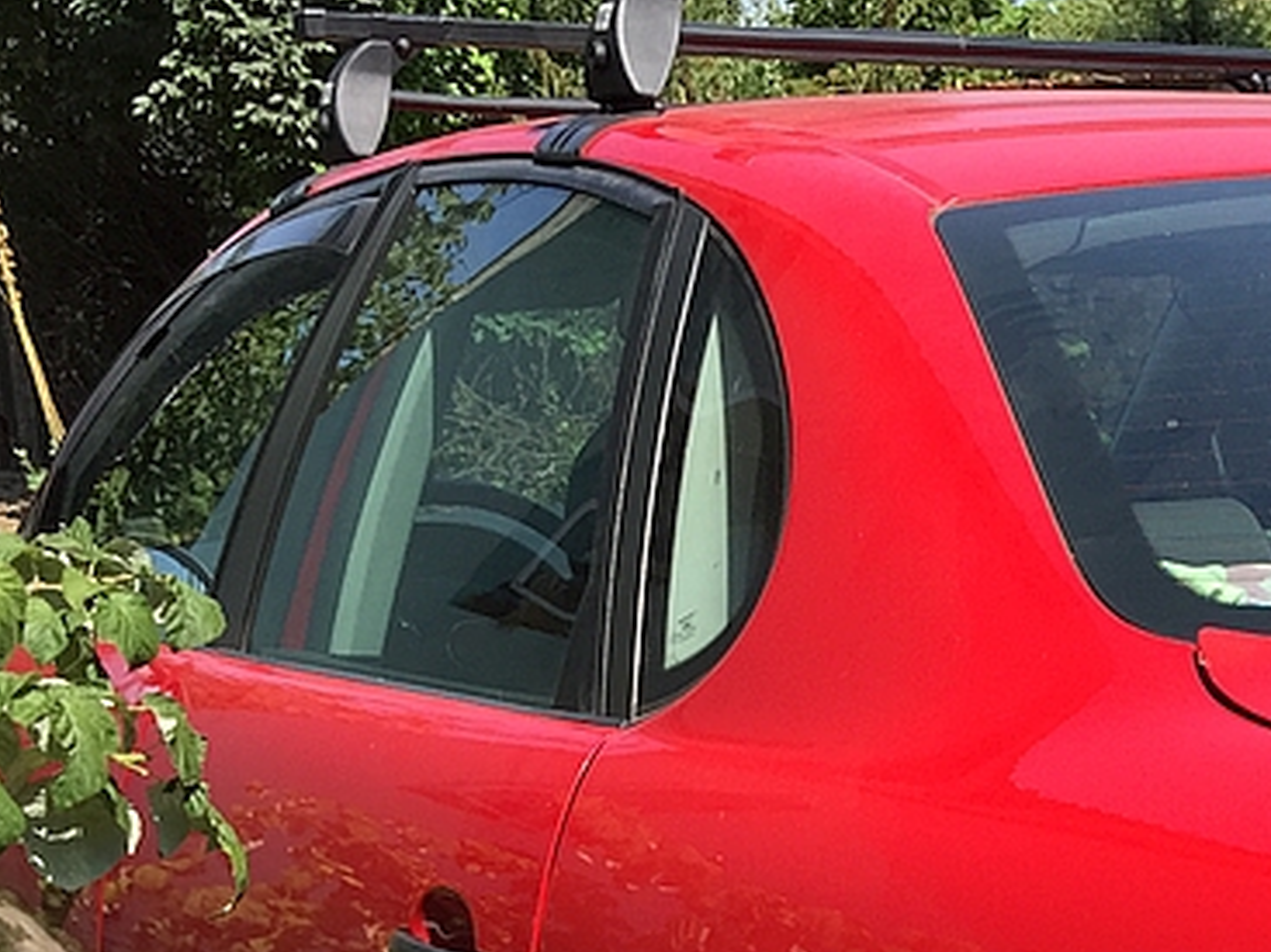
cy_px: 1177
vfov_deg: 17.3
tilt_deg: -16.4
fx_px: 2973
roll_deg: -1.3
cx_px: 1648
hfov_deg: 21.8
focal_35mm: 81
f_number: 2.2
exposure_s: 1/860
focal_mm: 4.15
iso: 32
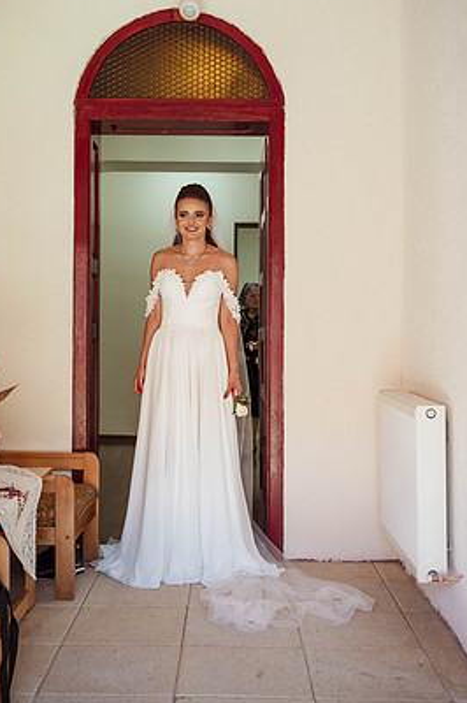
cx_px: 213
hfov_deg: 29.8
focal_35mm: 45
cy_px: 311
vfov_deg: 43.6
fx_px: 877
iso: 1000
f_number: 4.5
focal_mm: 40
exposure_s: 1/125
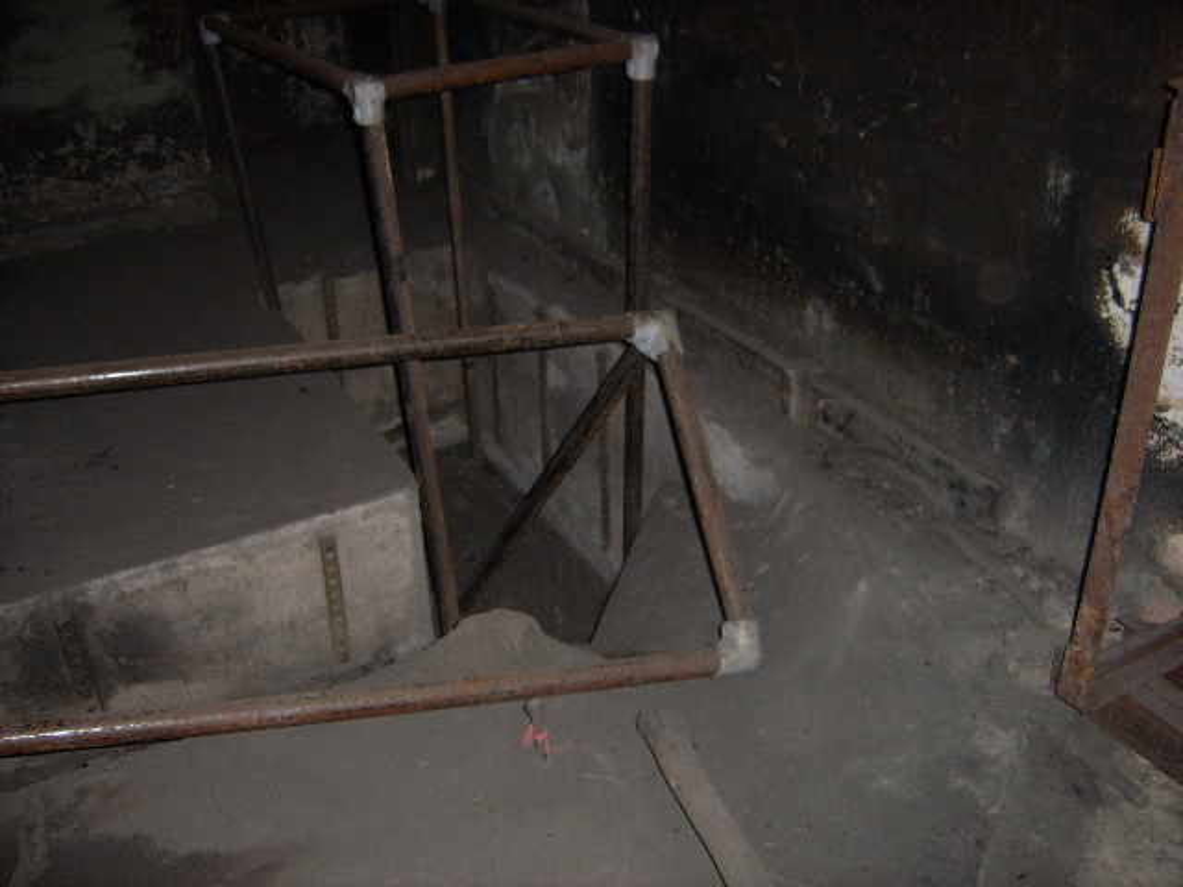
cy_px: 444
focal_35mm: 35
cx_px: 592
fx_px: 1196
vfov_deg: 40.7
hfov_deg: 52.6
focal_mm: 5.8
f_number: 2.8
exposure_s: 1/30
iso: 69
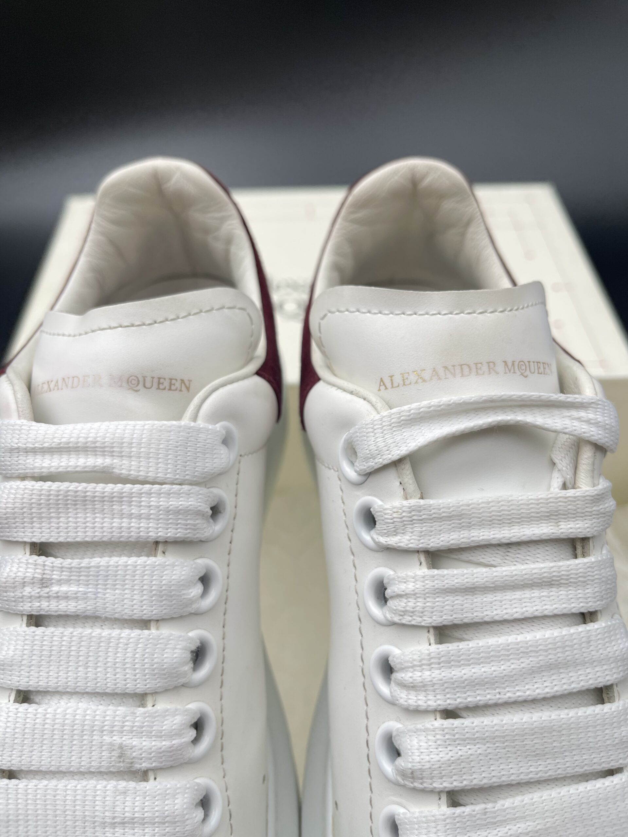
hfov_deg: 53.1
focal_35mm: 26
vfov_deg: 67.3
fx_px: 629
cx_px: 314
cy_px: 418
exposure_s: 1/404
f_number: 1.6
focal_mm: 5.1
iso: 32
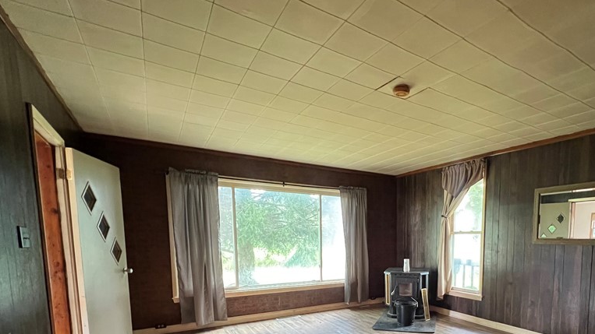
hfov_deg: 87.1
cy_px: 272
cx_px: 385
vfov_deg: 53.9
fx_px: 300
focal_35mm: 19
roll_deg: -0.1
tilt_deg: -6.5
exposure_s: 1/40
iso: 1000
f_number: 1.8
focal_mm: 1.57
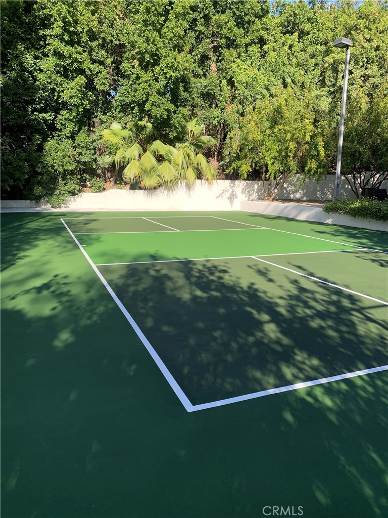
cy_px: 259
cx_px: 194
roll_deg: -2.0
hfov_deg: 53.1
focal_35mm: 26
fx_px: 389
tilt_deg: -8.2
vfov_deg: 67.3
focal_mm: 4.25
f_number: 1.8
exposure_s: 1/706
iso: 25
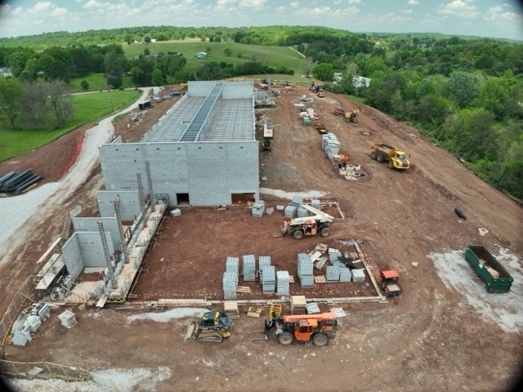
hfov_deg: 71.6
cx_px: 262
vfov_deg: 56.8
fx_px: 363
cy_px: 196
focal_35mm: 24
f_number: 2.8
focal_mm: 12.29
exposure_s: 1/400
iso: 100
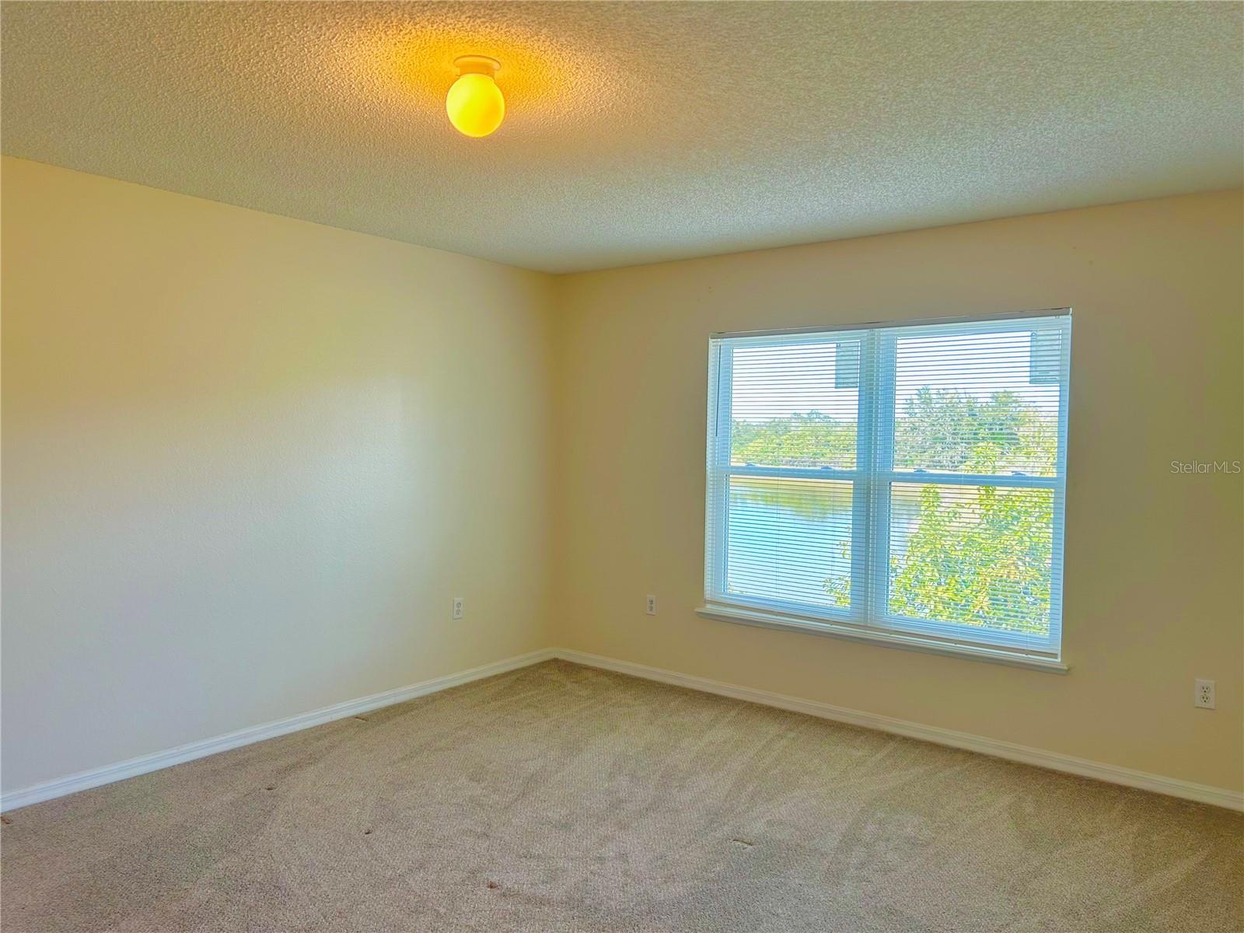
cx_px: 622
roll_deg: -1.5
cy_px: 466
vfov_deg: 53.1
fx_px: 934
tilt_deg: -1.7
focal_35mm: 26
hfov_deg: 67.3
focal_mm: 5.7
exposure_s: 1/150
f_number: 1.5
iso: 50
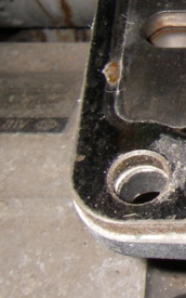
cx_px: 421
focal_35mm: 117
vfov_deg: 17.6
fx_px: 948
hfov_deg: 10.0
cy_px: 29
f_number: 6.6
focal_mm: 6.3
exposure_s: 1/40
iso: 80
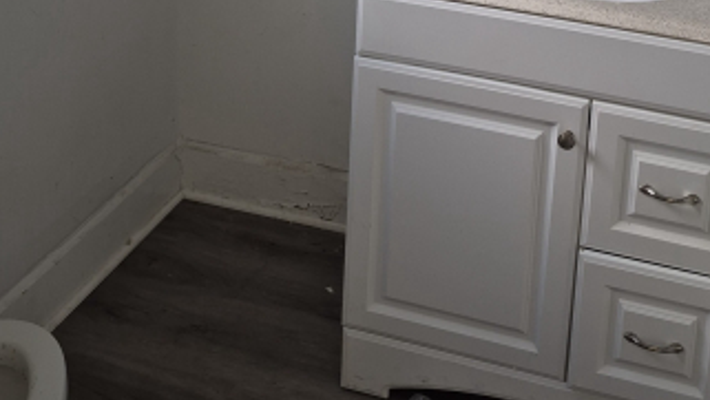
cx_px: 471
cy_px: -200
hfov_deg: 39.4
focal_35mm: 52
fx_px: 980
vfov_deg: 20.0
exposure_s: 1/60
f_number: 1.8
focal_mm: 5.4
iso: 50
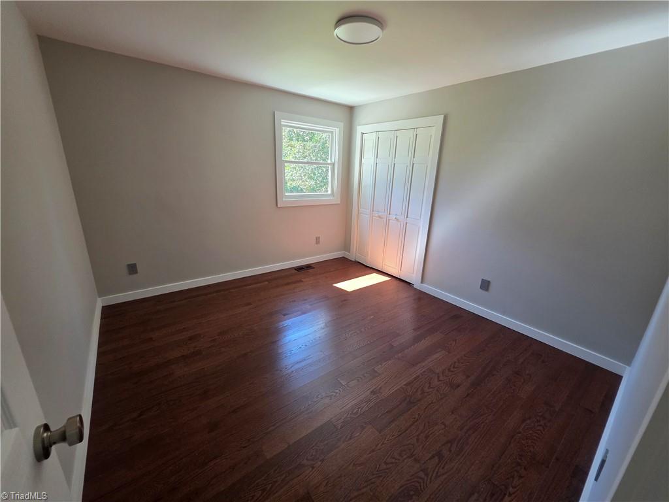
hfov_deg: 106.2
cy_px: 251
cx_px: 334
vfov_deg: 89.9
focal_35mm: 13
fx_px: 251
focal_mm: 2.2
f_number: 1.9
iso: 160
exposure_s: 1/120
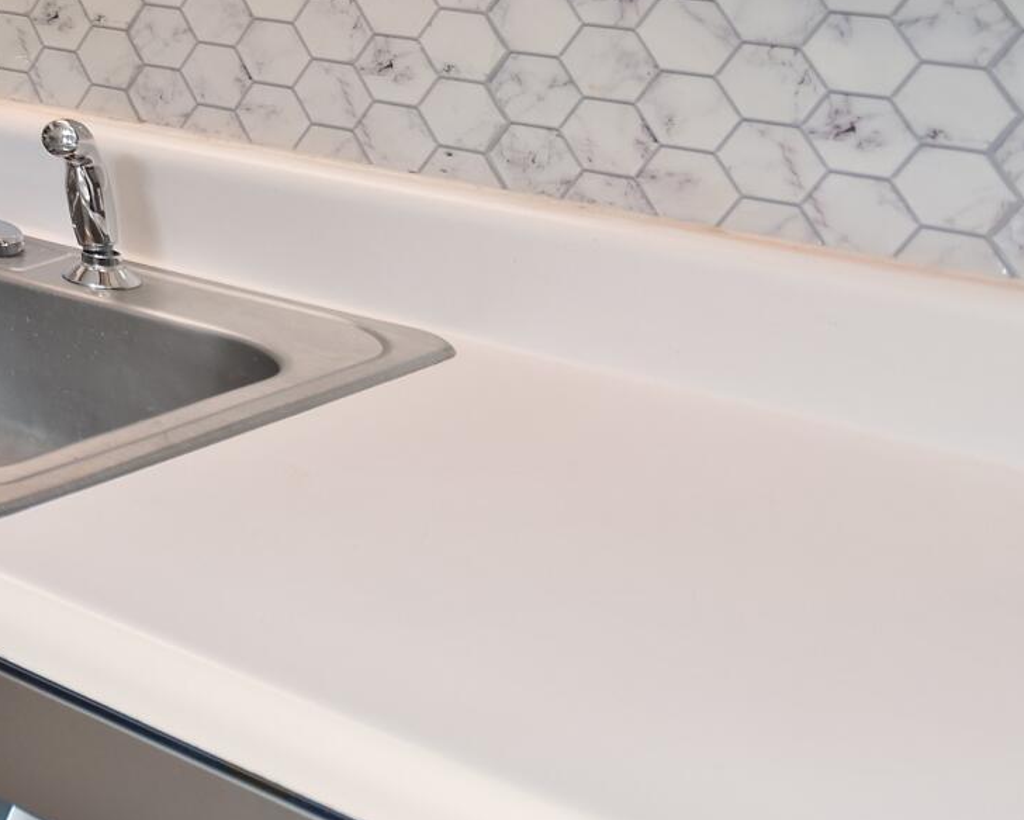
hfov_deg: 20.8
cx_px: -868
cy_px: -266
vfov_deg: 23.1
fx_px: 1758
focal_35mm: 58
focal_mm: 10
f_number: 4.5
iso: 100
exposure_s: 1/6
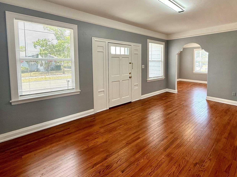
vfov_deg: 70.7
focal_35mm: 18
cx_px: 141
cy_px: 69
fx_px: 123
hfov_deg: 86.8
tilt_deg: -1.6
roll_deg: -0.2
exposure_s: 1/120
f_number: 2.2
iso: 125
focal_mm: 2.22
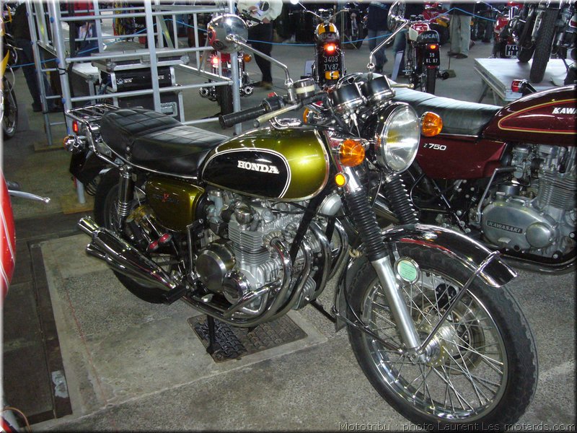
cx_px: 288
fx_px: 617
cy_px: 216
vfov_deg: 38.7
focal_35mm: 37
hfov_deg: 50.1
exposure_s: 1/30
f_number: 3.1
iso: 200
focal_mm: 6.1
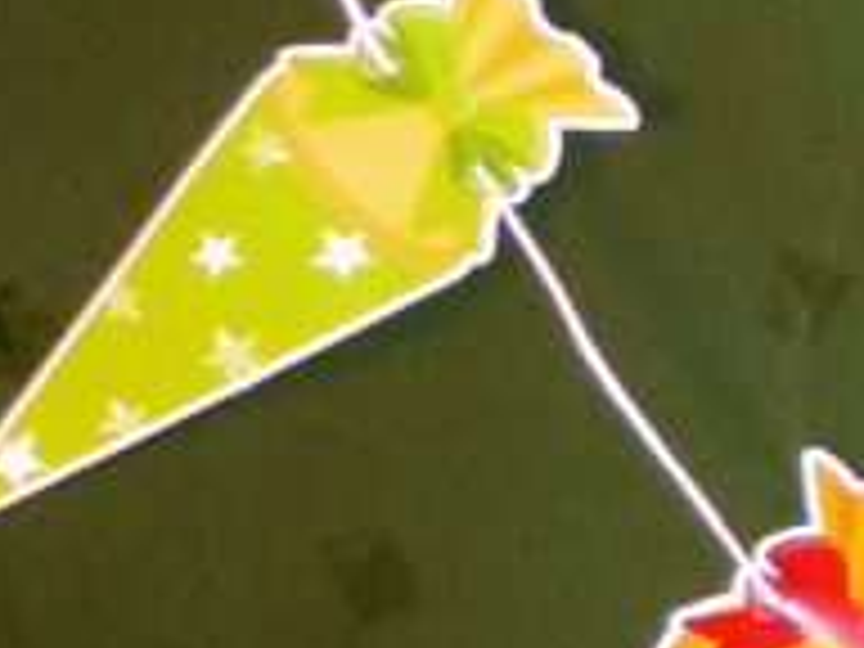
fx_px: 3744
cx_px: 2529
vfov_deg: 9.2
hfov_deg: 10.1
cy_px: -688
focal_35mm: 150
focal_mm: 4.3
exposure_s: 1/20
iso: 100
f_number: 3.1
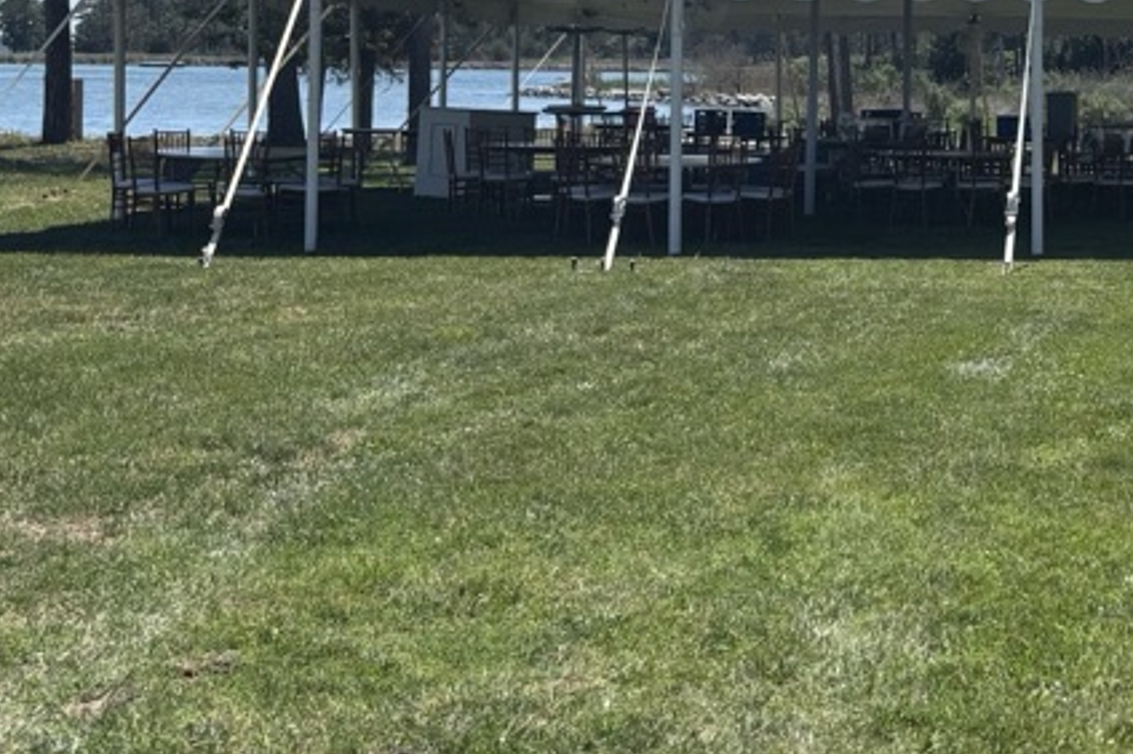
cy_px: 63
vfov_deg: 16.2
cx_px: 1186
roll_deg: -1.3
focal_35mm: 83
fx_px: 2610
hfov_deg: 23.3
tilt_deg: -0.6
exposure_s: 1/3650
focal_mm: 5.96
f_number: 1.6
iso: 50
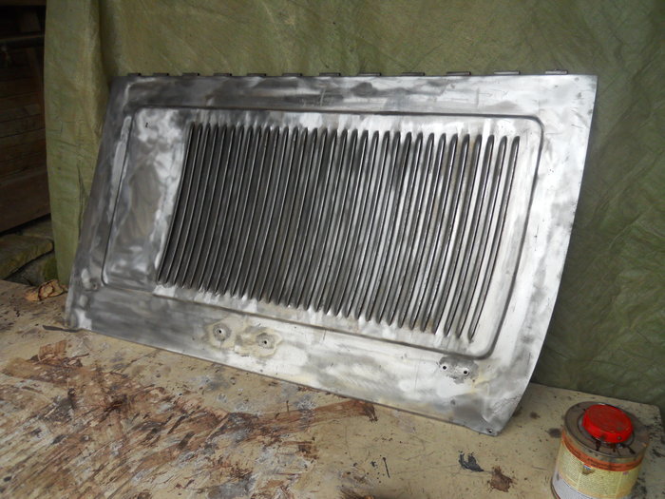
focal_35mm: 28
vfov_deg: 49.7
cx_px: 332
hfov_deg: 63.4
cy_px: 250
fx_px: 538
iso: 200
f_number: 2.7
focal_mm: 5
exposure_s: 1/250
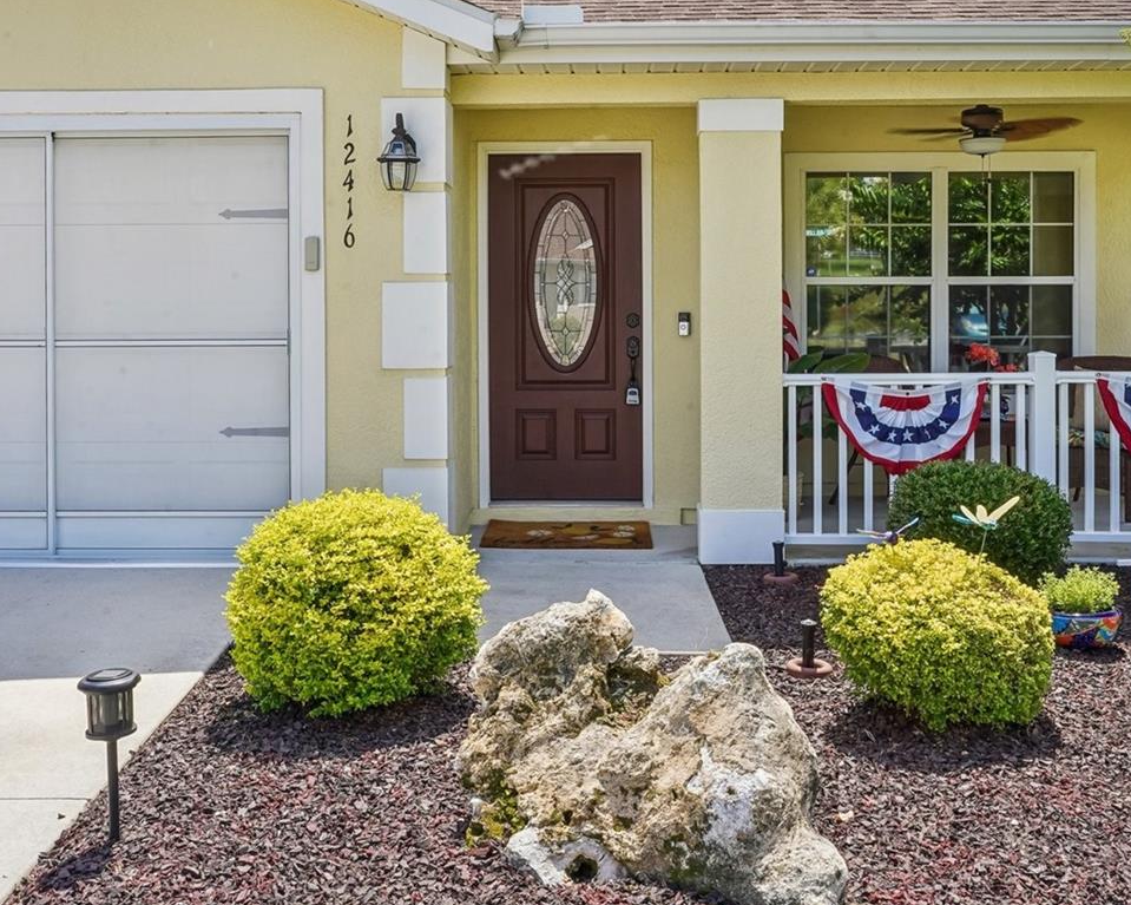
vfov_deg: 40.8
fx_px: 1205
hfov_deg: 50.3
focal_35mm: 36
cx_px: 576
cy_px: 323
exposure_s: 1/30
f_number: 20
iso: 125
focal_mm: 23
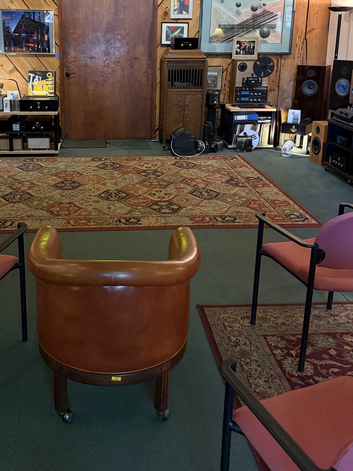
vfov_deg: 49.2
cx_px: 125
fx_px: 503
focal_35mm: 37
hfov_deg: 38.3
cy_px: 155
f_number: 1.78
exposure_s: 1/60
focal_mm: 6.76
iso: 640
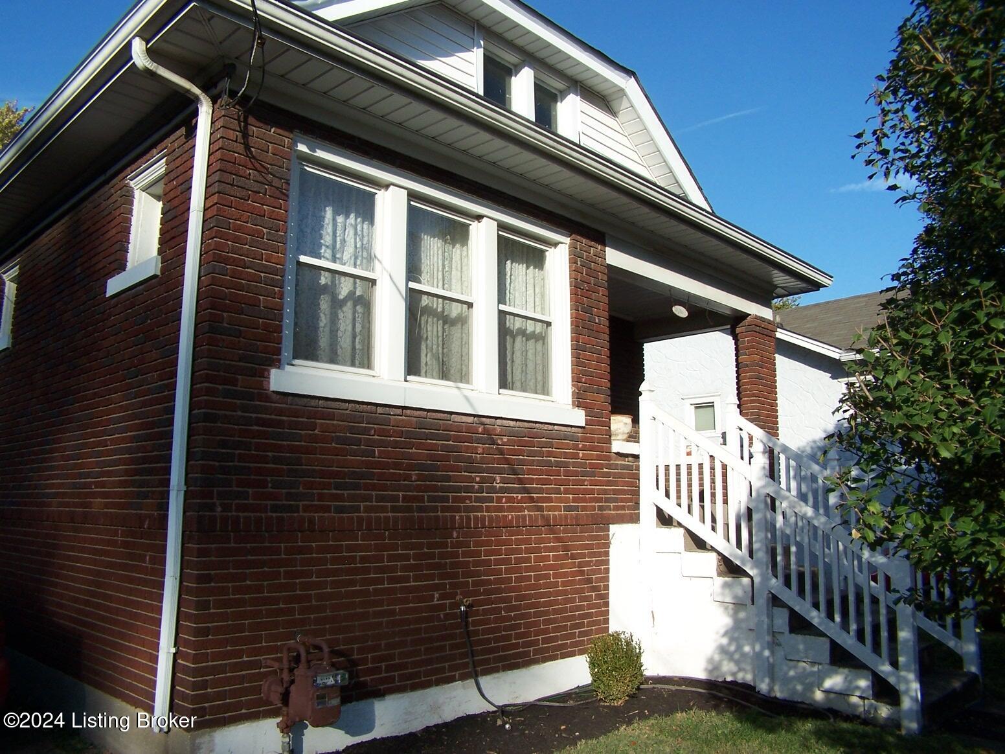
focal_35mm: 38
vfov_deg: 37.7
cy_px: 377
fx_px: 1103
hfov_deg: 49.0
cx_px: 502
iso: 80
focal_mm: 6.3
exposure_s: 1/750
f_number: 4
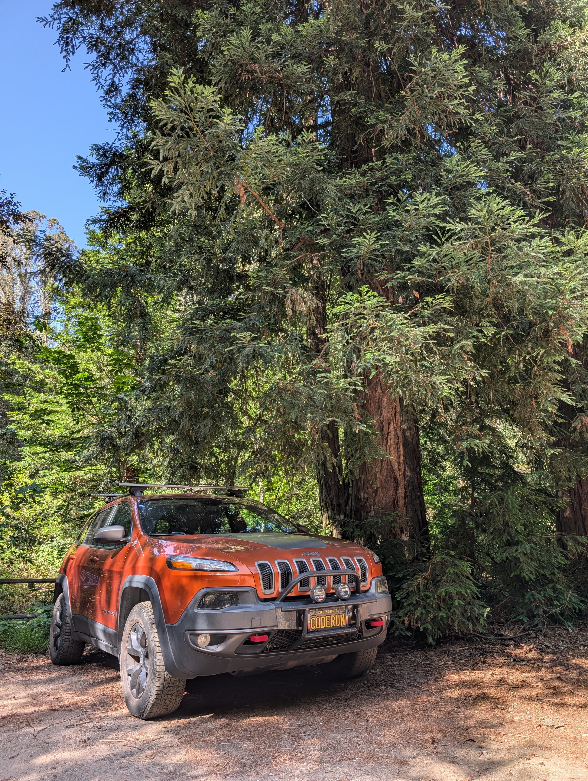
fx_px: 542
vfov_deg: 71.5
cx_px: 294
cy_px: 390
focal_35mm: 24
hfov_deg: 56.9
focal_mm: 6.9
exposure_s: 1/276
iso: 20
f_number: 1.68
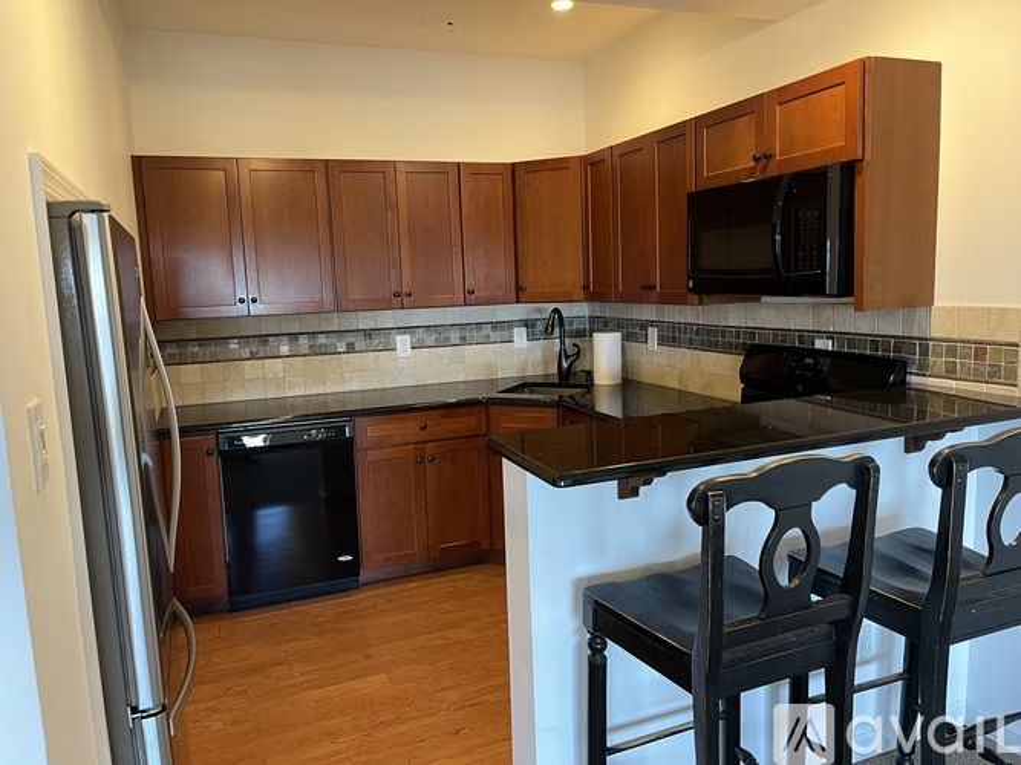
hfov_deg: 67.3
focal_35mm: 26
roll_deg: +2.3
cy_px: 382
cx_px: 510
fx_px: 767
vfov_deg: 53.0
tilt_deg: -7.5
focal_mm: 5.1
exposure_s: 1/60
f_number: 1.6
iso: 320
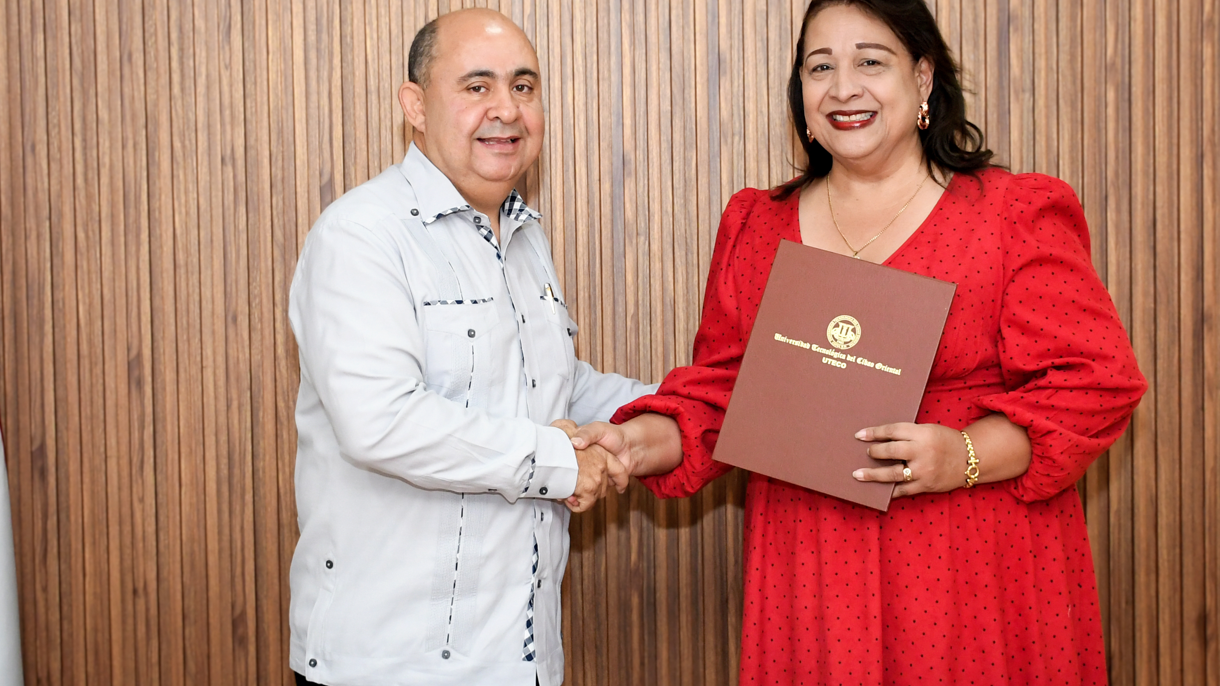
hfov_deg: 28.2
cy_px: 325
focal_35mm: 75
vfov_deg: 16.1
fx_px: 2426
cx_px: 646
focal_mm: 27
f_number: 4
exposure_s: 1/125
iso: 1000
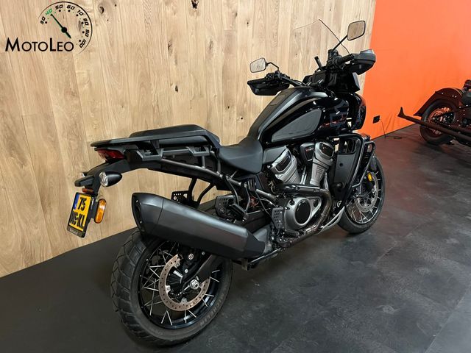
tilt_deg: -22.6
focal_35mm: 26
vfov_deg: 53.1
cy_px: 176
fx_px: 354
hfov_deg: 67.3
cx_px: 236
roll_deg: -0.4
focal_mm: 5.1
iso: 500
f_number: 1.6
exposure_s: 1/25
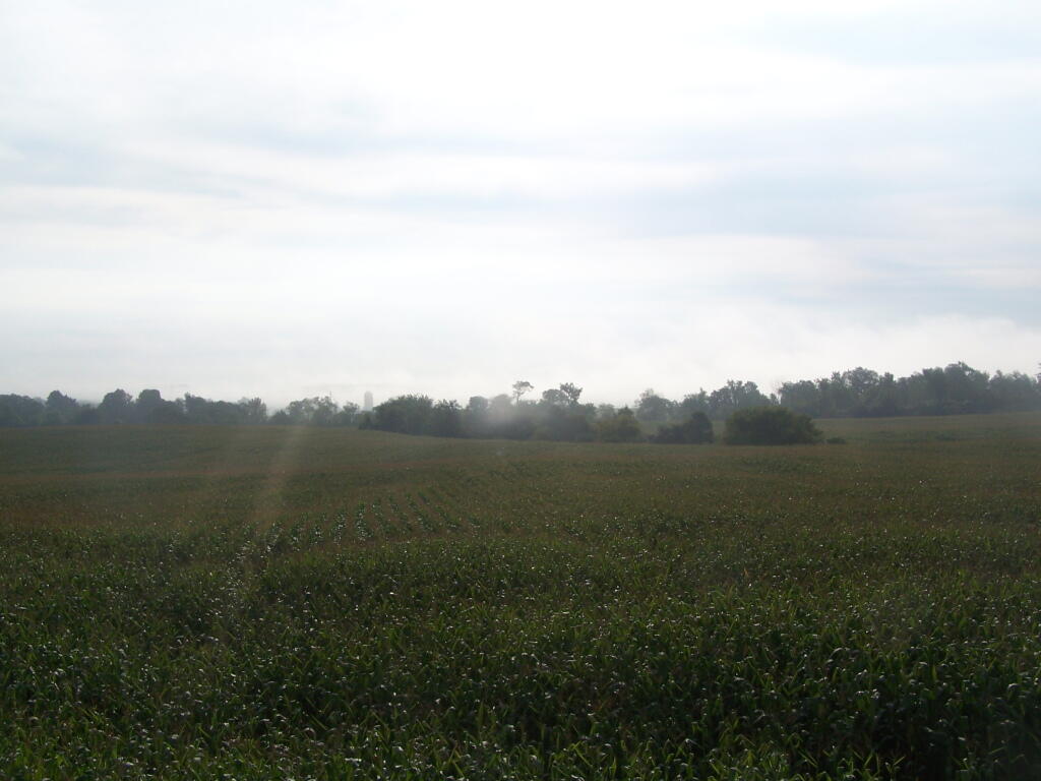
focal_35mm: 38
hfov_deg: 49.0
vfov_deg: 37.7
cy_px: 390
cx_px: 520
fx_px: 1143
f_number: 5.6
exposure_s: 1/640
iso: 80
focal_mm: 6.3
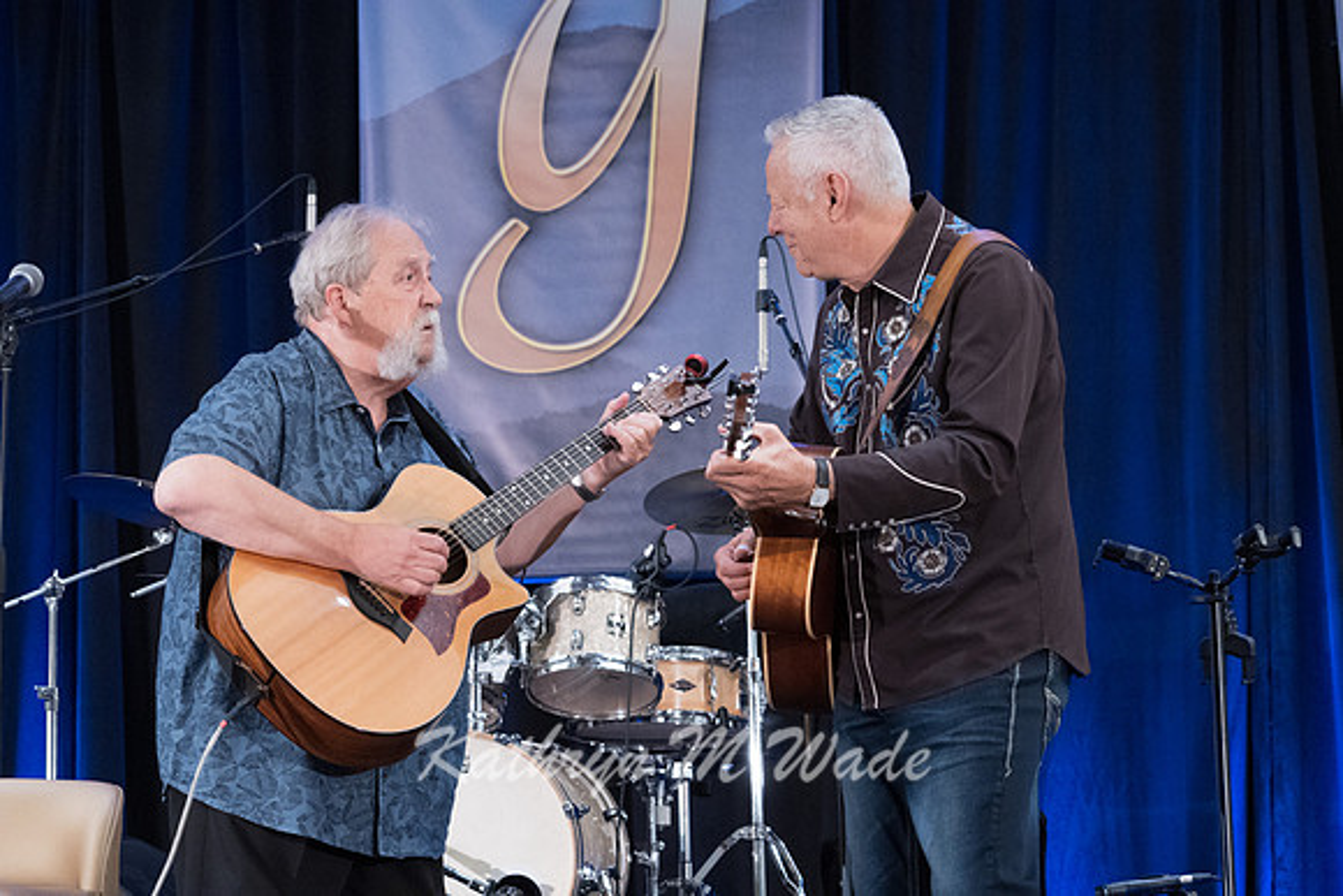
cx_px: 672
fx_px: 3507
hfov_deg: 21.7
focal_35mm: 94
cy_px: 448
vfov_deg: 14.6
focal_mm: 94
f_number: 5.6
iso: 12800
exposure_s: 1/250
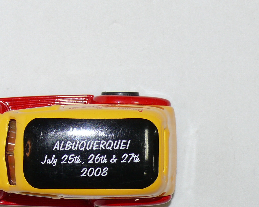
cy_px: 125
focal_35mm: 150
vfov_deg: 10.3
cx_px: 60
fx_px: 1150
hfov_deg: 12.8
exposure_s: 1/30
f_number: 4
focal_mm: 13
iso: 100
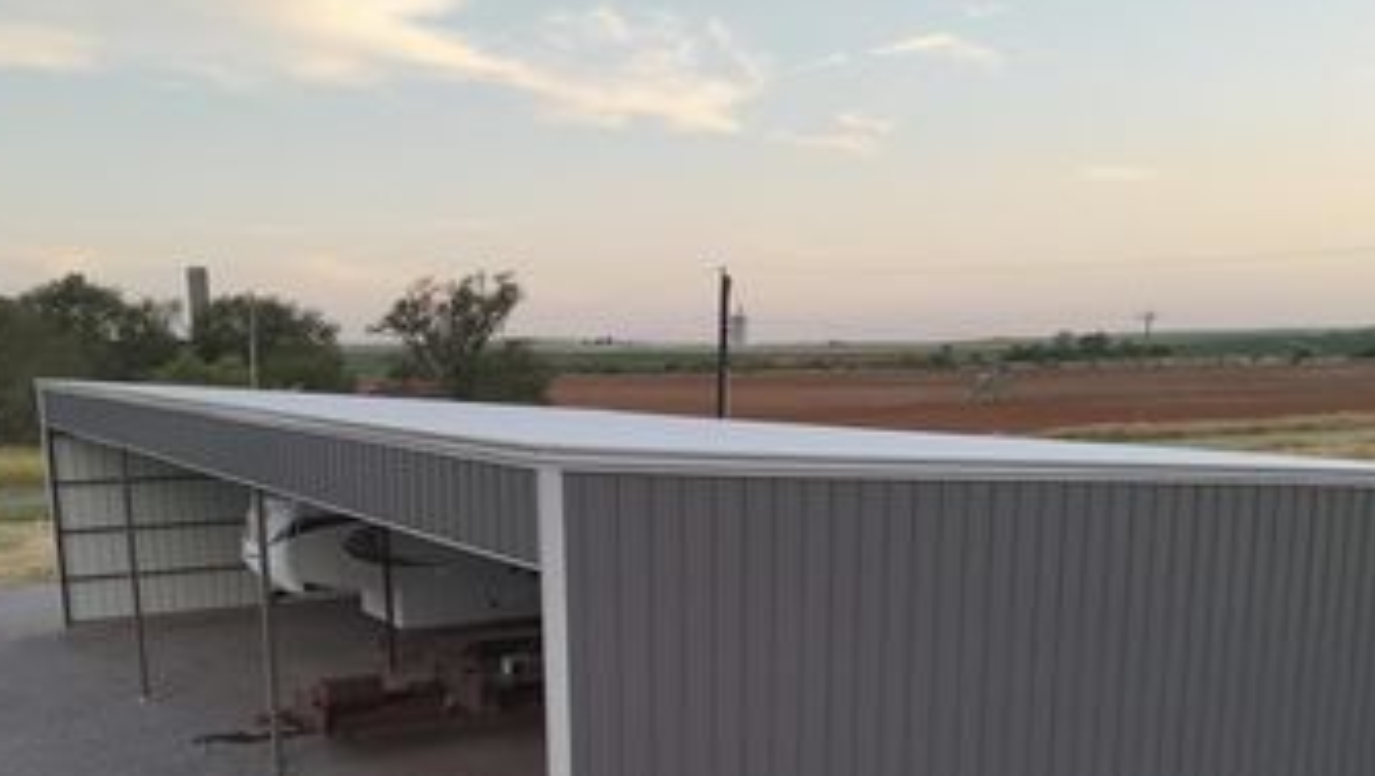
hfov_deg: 51.6
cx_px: 706
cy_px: 688
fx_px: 1423
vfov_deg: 29.3
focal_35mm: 39
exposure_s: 1/100
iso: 120
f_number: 2.8
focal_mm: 4.4
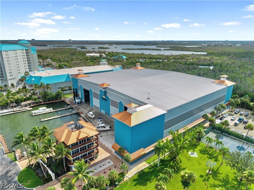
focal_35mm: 24
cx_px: 127
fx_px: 176
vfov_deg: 56.8
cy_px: 95
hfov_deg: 71.6
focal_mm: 8.67
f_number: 1.8
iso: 100
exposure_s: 1/640
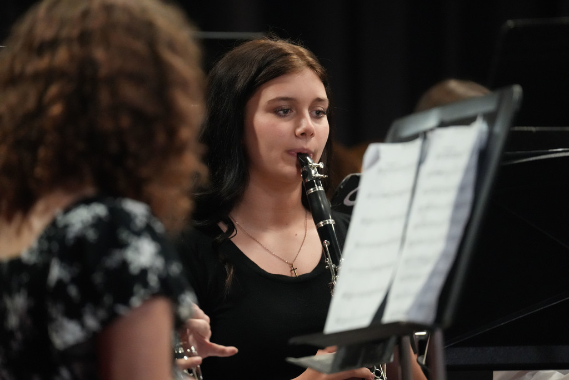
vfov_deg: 3.4
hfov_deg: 5.2
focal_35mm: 400
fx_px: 6323
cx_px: 284
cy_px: 190
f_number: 6.3
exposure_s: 1/40
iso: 12800
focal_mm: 400
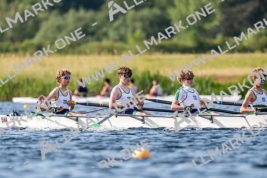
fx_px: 4453
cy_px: 89
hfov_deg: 3.4
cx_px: 134
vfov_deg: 2.3
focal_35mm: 600
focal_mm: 400
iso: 360
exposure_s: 1/2500
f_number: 4.5
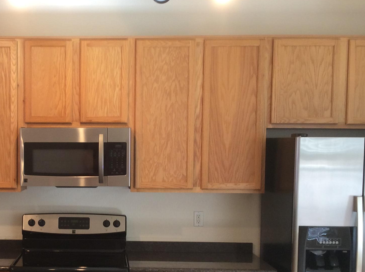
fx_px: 600
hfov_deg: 33.2
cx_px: 97
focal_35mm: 57
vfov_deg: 25.5
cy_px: 183
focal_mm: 3.3
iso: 40
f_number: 2.4
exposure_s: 1/24
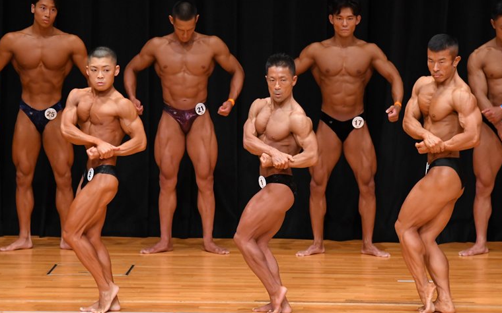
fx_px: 4050
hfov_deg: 7.1
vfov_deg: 4.4
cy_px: 167
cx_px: 249
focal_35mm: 296
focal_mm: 190
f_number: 5.6
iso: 4000
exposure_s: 1/400
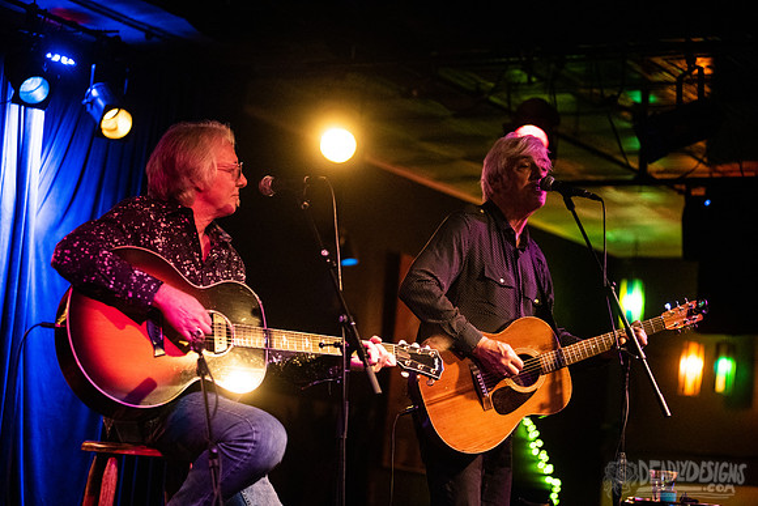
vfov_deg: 17.1
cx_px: 379
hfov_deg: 25.4
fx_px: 1685
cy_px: 253
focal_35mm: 80
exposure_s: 1/60
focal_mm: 80
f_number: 3.2
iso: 3200
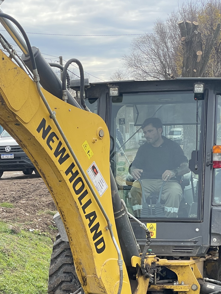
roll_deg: +0.9
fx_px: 843
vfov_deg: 19.4
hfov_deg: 14.8
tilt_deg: -10.2
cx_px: 42
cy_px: 279
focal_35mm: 99
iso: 25
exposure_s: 1/274
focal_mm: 6
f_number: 2
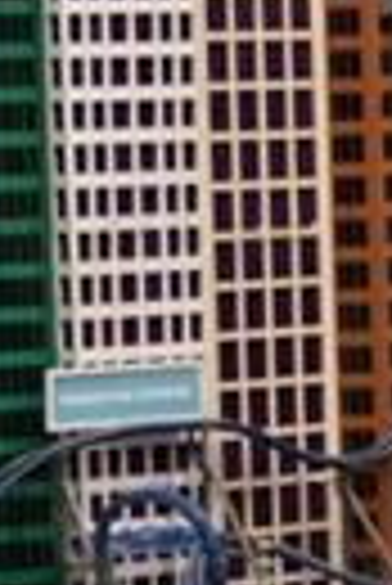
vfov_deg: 5.6
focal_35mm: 364
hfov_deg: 3.8
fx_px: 5932
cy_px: 450
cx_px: 563
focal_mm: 55
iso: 640
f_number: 5.6
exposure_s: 1/60
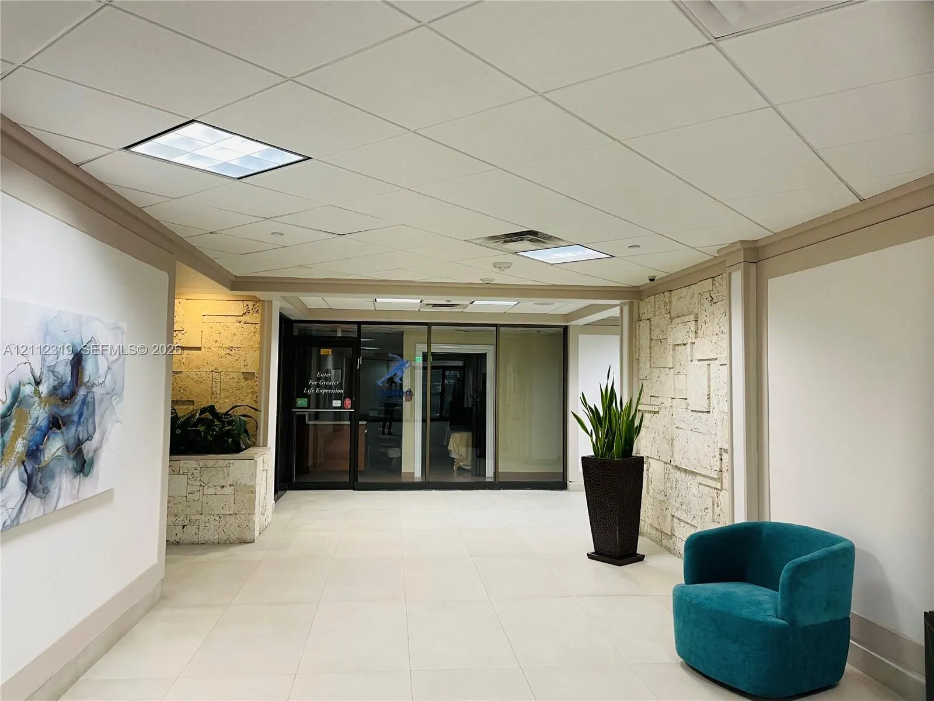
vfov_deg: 53.1
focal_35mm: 26
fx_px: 702
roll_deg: +0.2
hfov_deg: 67.3
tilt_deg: +2.7
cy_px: 350
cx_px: 467
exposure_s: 1/60
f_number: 1.6
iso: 100
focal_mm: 4.2
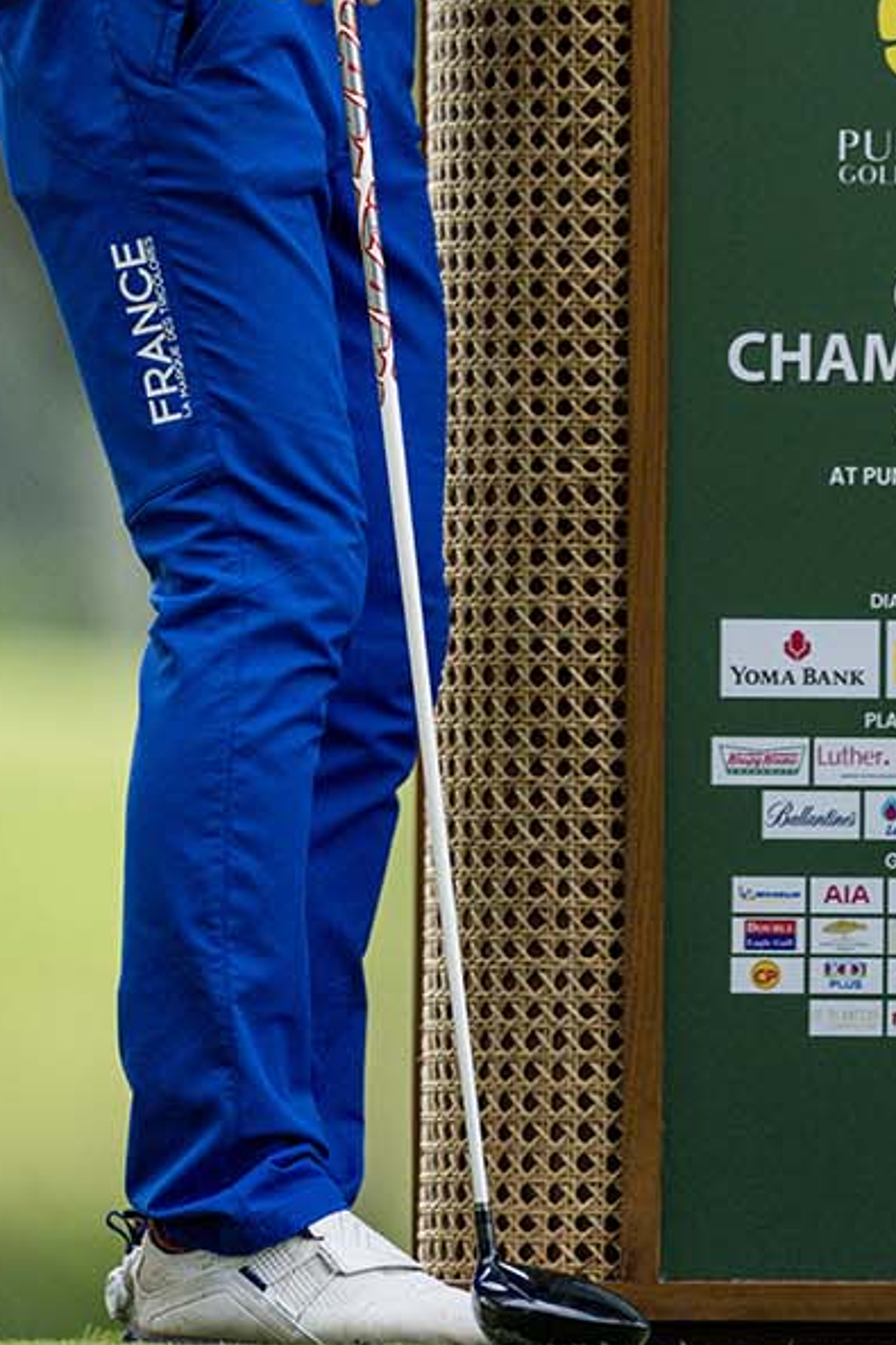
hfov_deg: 1.4
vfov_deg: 2.1
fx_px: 36269
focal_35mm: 971
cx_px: 1055
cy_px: -59
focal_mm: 400
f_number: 3.5
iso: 2200
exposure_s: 1/5000
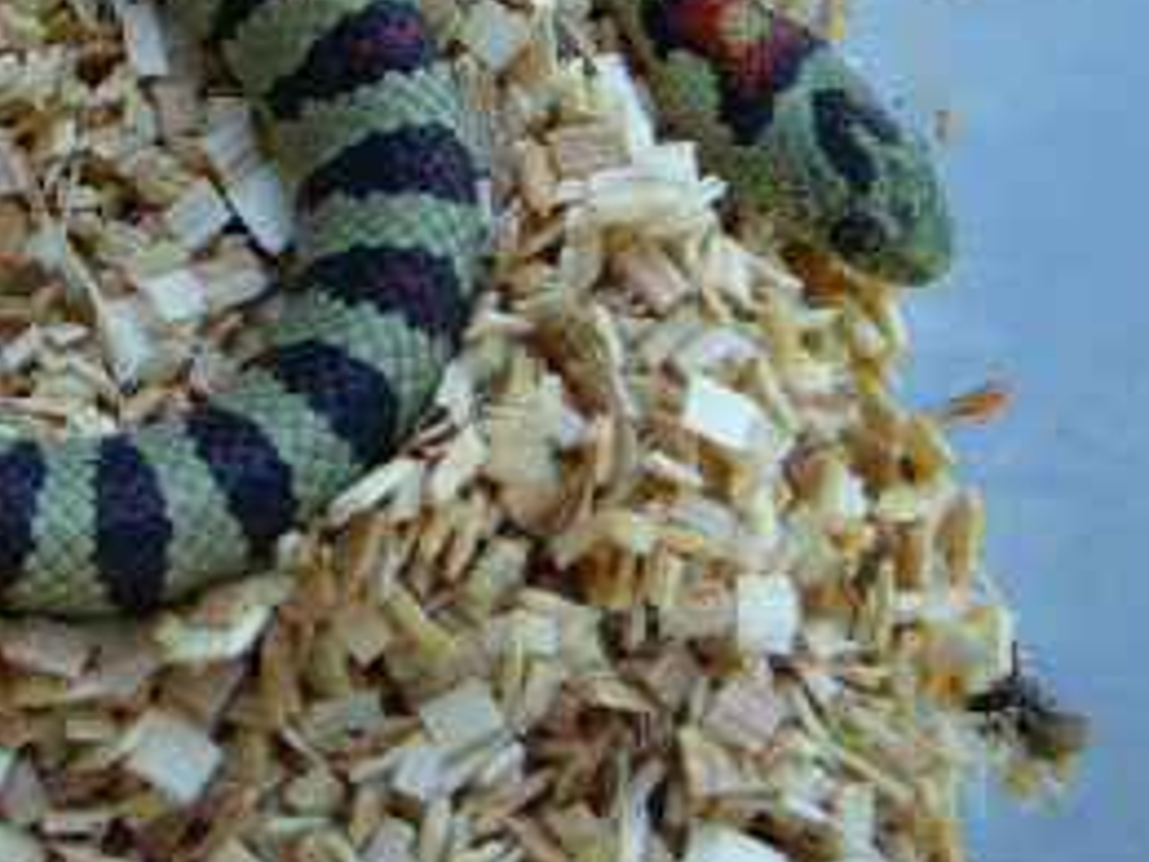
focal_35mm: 86
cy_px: -172
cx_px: 208
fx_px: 2855
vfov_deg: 16.5
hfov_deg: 22.4
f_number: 2.8
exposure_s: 1/80
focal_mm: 5.8
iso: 80
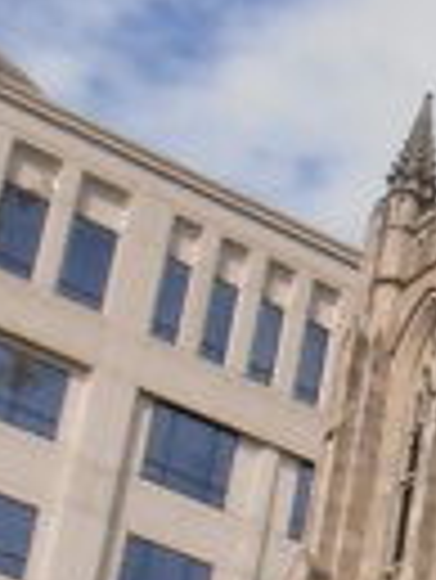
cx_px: 944
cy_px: 746
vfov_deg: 11.5
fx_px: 2800
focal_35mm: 167
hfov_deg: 8.3
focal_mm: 4.75
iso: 80
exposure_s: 1/1600
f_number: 3.3
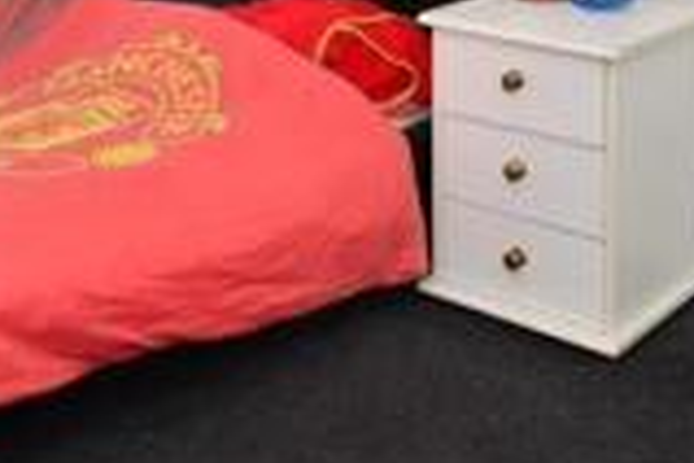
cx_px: 327
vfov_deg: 18.7
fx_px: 1195
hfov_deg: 32.4
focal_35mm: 62
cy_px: -273
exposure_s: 1/160
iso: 400
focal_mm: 10
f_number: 7.1
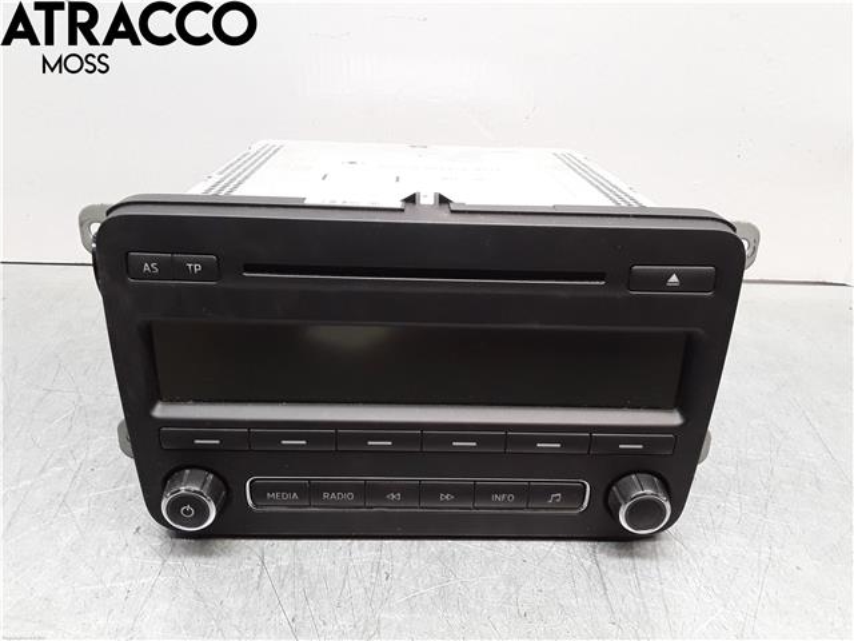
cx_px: 427
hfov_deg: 63.4
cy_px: 320
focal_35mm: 28
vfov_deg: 49.7
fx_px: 691
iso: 80
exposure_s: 1/50
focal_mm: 2.91
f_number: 1.9
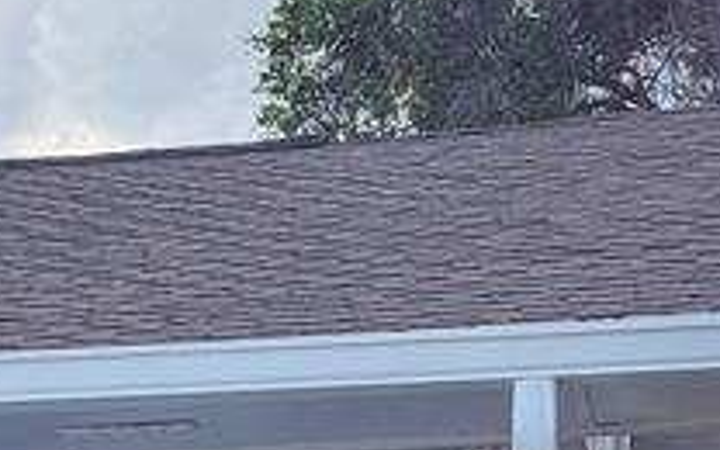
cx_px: -83
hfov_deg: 11.0
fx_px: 3689
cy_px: 1056
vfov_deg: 6.6
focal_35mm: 188
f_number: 1.8
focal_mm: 6.76
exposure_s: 1/1500
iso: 100
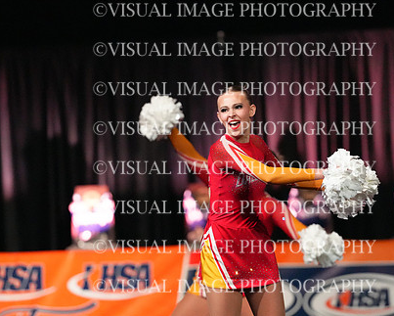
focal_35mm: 405
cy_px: 187
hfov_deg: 4.8
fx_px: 4726
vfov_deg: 3.8
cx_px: 235
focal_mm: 300
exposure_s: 1/1250
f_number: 3.5
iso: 16000
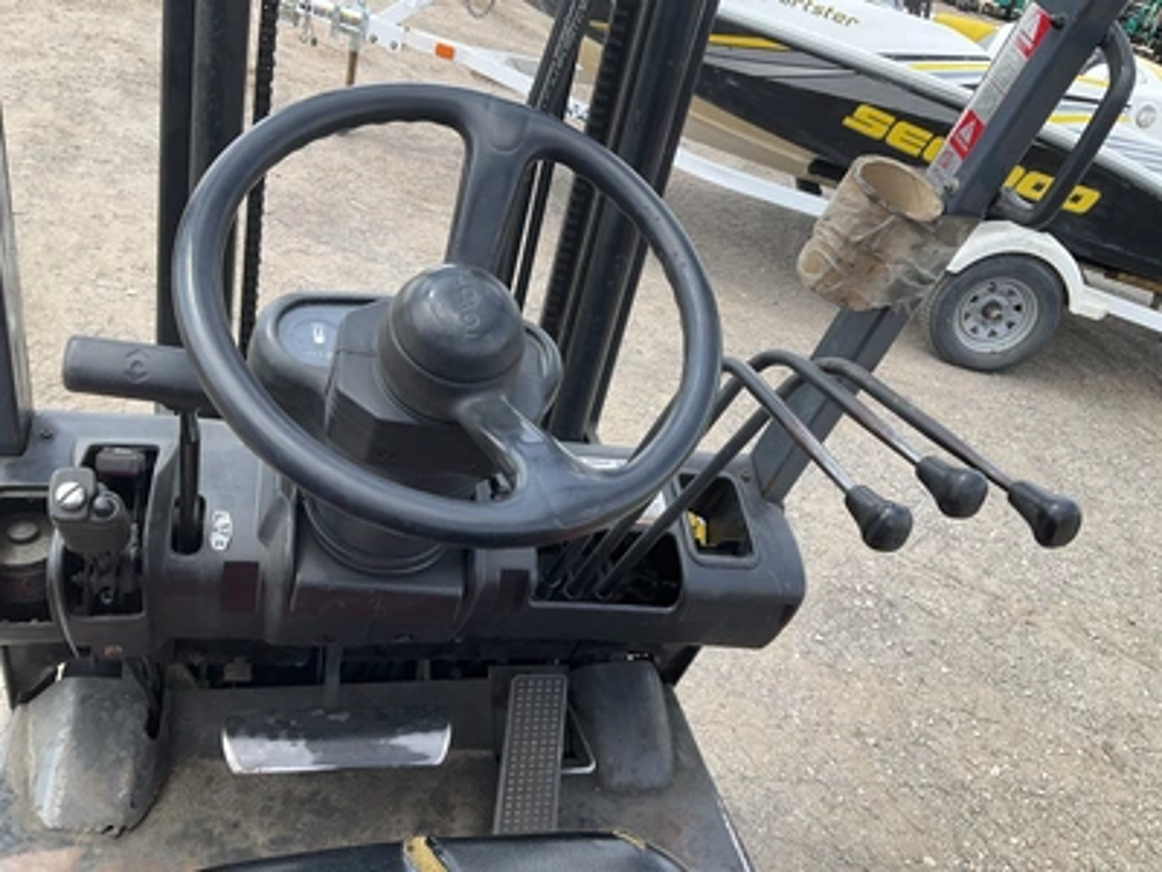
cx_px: 581
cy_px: 436
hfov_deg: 61.7
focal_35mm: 29
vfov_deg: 48.2
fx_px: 973
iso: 25
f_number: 1.8
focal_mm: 3
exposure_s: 1/378
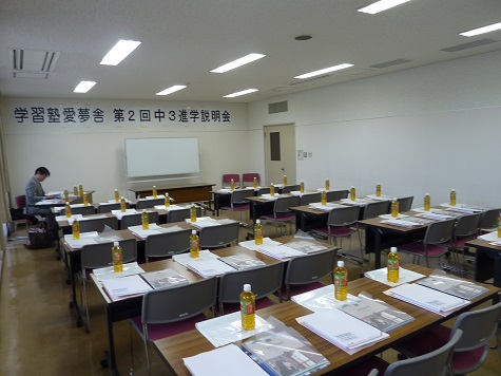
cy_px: 188
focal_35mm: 25
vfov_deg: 54.9
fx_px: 362
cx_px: 250
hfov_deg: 69.4
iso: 80
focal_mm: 4.1
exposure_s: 1/30
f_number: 3.3
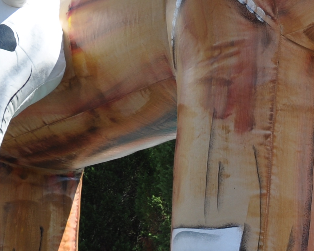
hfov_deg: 14.7
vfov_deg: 12.2
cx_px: 437
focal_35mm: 124
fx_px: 1152
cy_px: 285
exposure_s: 1/320
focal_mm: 21
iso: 200
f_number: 9
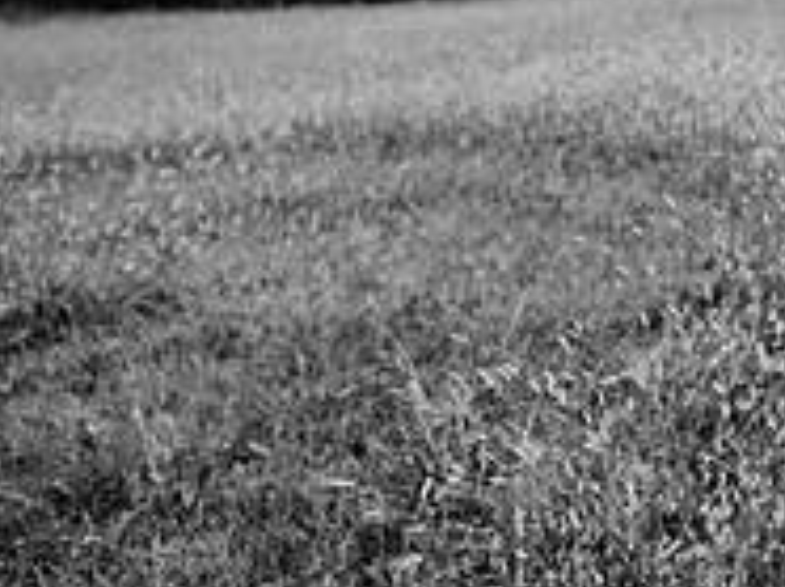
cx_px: 1009
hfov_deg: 23.9
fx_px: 1631
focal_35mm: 72
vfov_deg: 20.1
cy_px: 108
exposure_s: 1/500
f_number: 2.8
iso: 500
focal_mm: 24
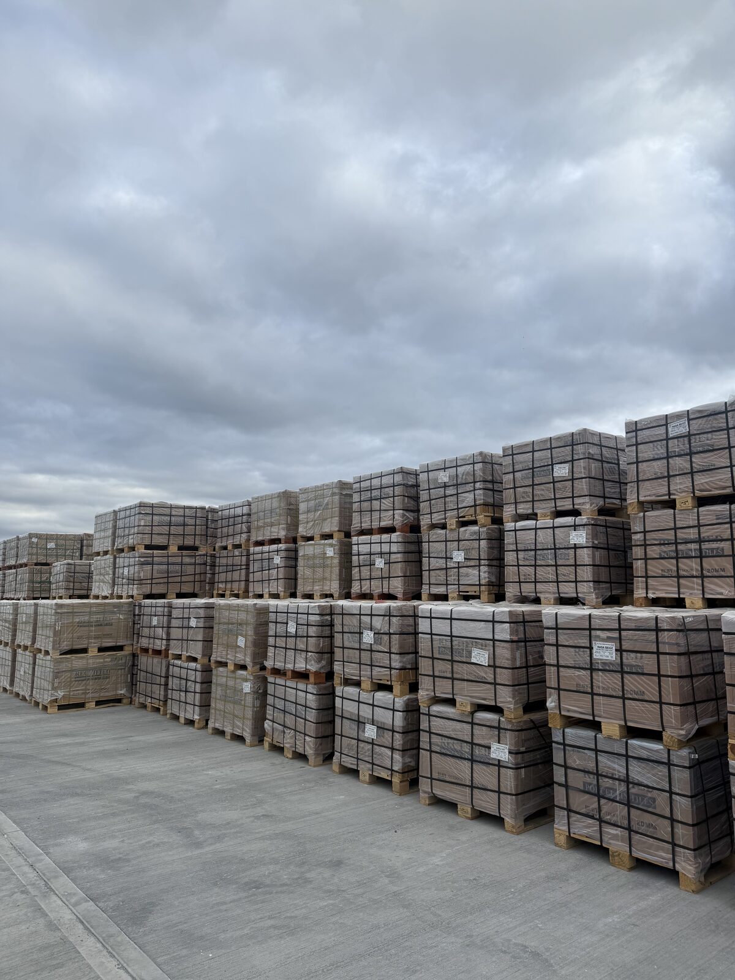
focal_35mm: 24
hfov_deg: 56.8
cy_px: 490
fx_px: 679
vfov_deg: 71.6
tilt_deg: +9.0
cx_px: 368
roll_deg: -0.9
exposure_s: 1/2703
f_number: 1.78
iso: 80
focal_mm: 6.76
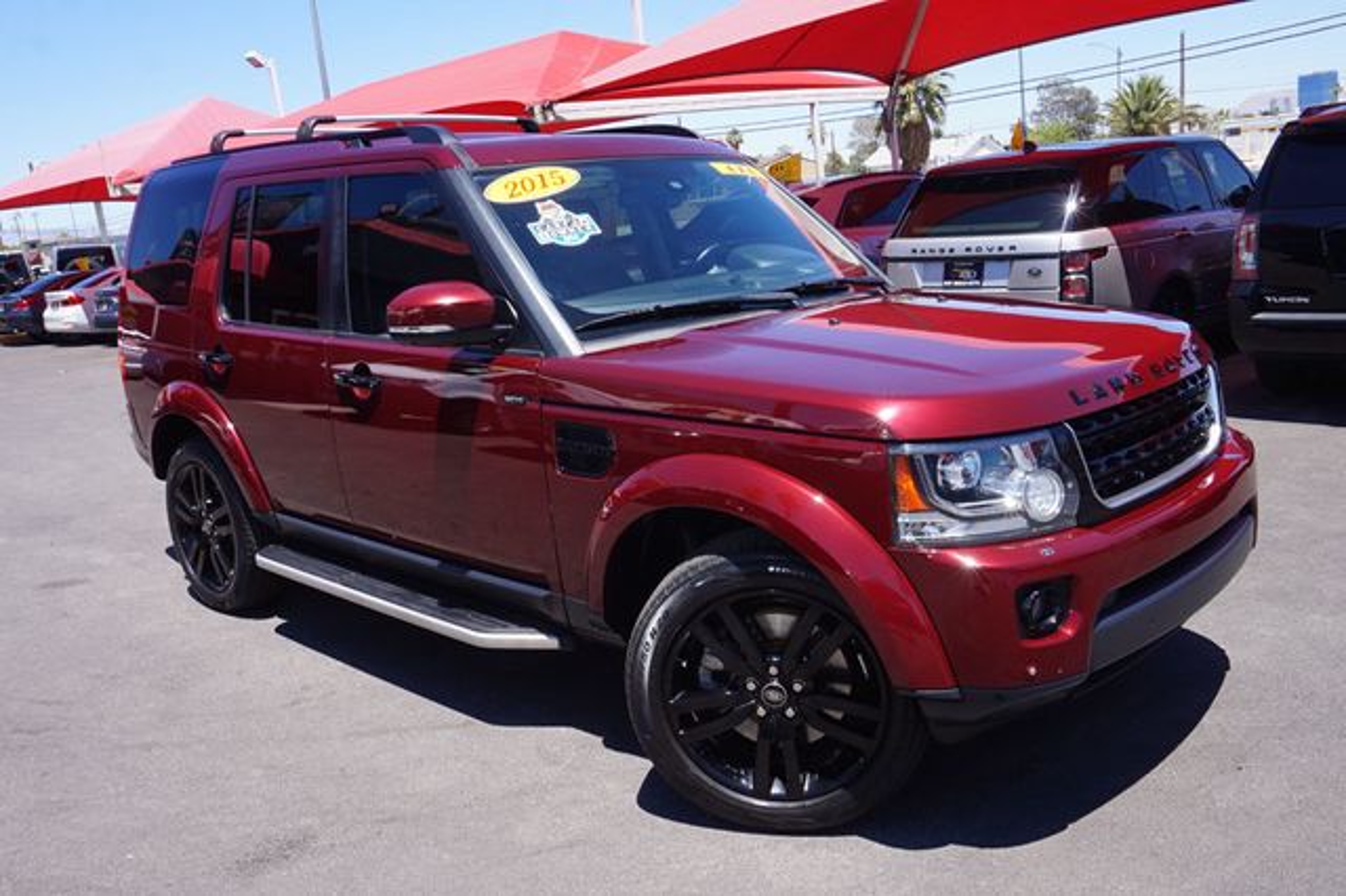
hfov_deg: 62.0
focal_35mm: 30
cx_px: 673
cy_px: 448
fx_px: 1121
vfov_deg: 43.6
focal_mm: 20
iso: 100
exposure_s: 1/80
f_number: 11
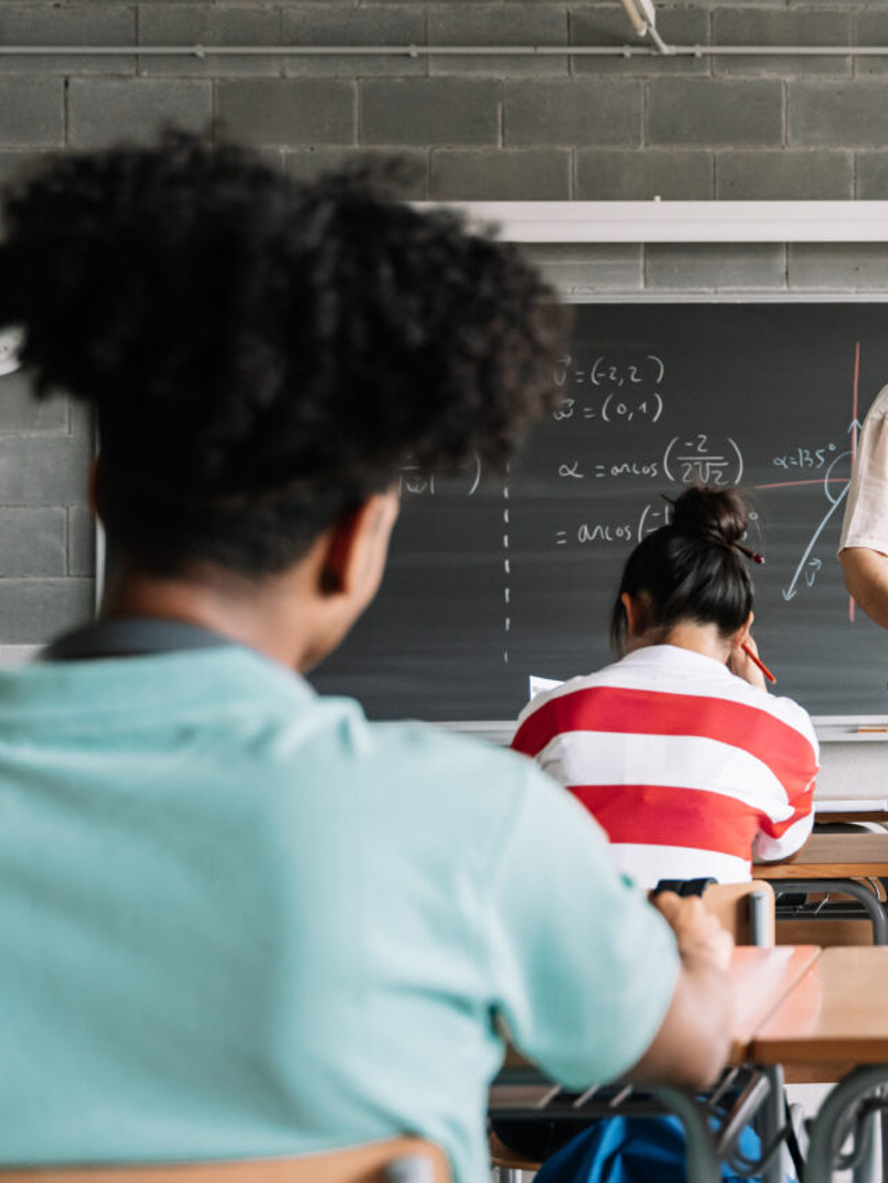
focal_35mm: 55
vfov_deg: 34.9
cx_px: 667
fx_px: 1880
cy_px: 592
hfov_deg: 26.2
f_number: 2.8
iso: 1000
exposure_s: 1/640
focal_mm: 38
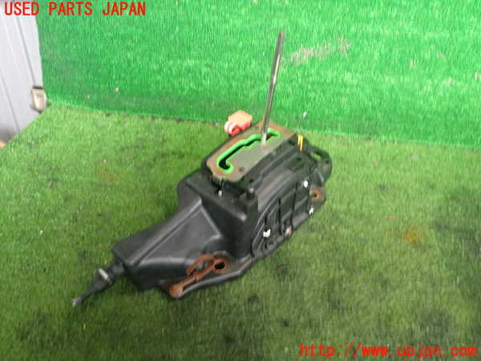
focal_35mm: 30
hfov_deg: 60.0
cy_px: 180
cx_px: 240
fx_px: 417
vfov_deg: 46.8
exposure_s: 1/30
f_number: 2.3
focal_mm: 5.4
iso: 250
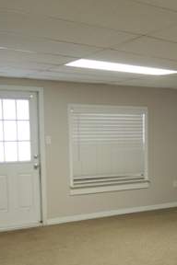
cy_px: 165
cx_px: 184
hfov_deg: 24.6
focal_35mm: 52
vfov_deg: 38.0
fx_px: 383
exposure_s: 1/30
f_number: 3.1
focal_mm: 5.3
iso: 360
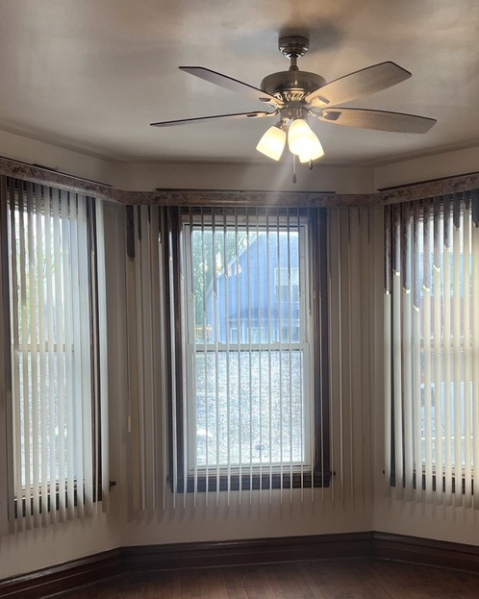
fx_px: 780
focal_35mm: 44
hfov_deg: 34.0
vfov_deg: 41.7
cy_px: 381
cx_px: 295
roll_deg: +1.6
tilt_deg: -0.1
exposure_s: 1/155
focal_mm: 5.7
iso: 40
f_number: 1.5
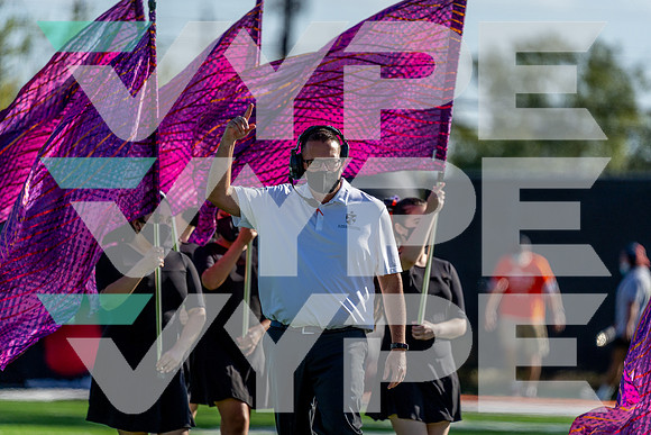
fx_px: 10852
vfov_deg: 2.3
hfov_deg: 3.4
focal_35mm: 600
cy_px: 218
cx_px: 326
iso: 400
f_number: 6.3
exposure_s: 1/2500
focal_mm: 600
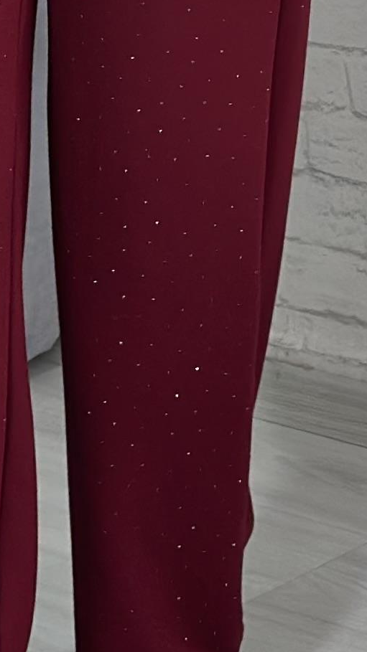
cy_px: -329
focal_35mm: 232
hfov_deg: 5.2
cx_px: 65
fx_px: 4016
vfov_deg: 9.1
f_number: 1.78
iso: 80
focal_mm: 6.86
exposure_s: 1/100
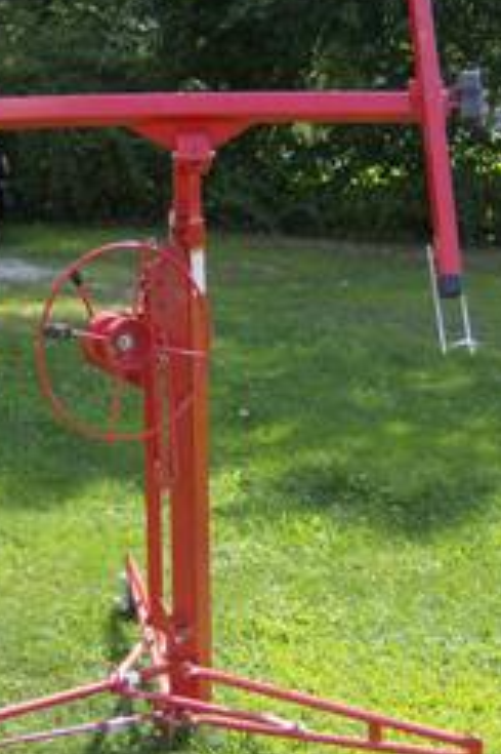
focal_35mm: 59
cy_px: 397
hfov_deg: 22.8
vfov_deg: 33.9
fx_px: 1233
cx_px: 154
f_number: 2.8
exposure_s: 1/486
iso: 100
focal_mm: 6
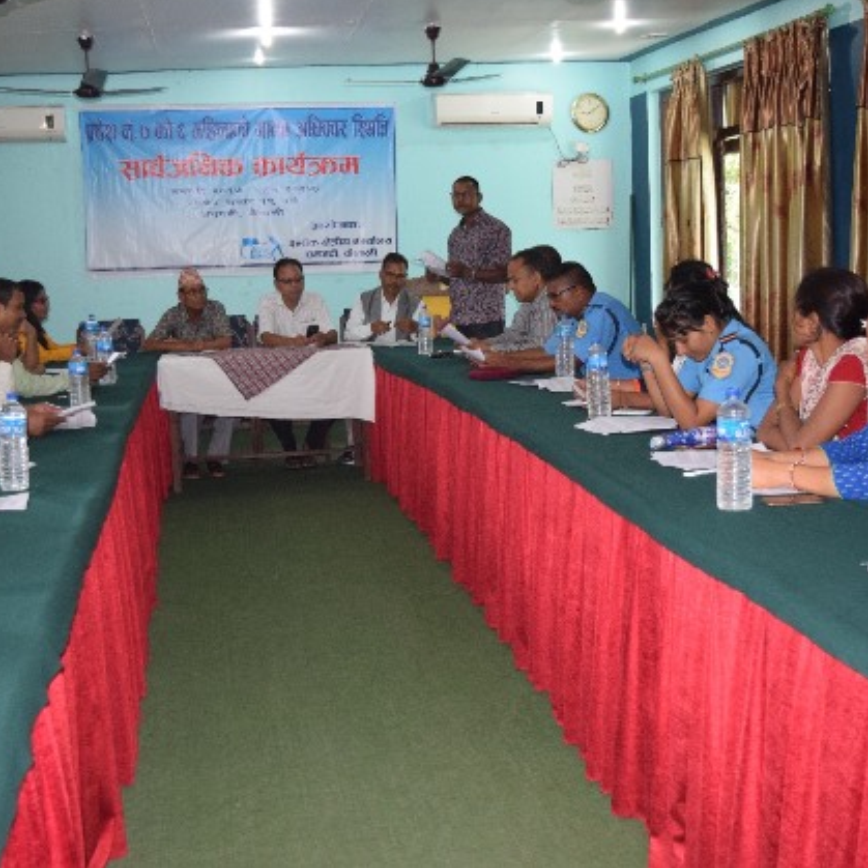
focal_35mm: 49
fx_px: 1380
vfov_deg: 34.9
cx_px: 437
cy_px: 428
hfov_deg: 34.9
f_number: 4
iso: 1600
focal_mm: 25
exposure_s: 1/60
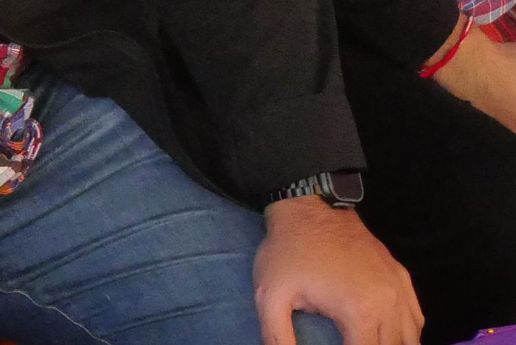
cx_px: -810
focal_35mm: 239
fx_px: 3428
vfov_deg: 5.7
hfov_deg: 7.9
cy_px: -115
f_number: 8
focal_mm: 22
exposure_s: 1/320
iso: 3200
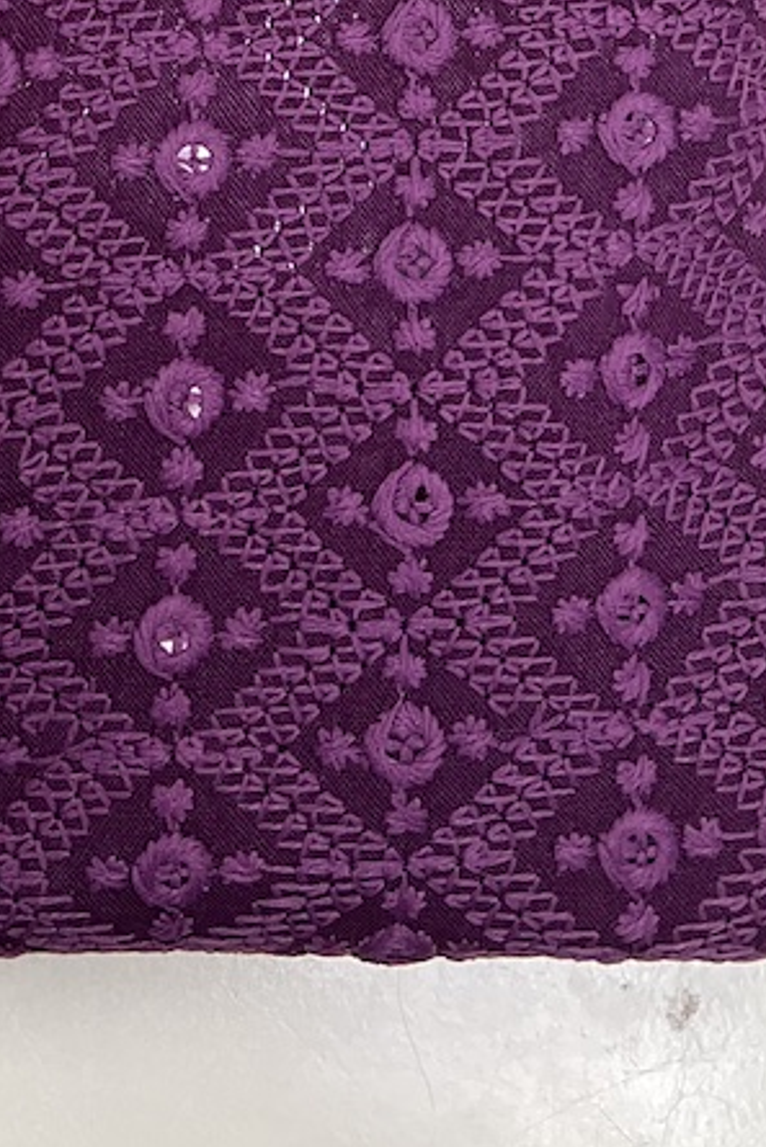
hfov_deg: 16.3
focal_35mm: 81
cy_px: -470
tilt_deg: -74.5
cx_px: -93
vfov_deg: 21.7
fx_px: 2583
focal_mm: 5.7
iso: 125
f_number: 1.5
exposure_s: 1/50
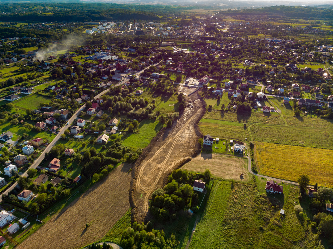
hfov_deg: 71.6
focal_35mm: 24
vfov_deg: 56.8
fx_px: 231
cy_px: 124
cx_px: 166
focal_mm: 4.5
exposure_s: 1/290
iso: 100
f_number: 2.8
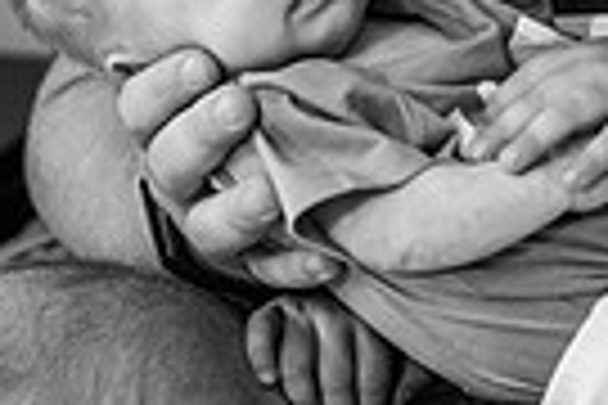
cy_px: 61
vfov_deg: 6.9
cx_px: 558
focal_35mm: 198
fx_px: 3344
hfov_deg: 10.3
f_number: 2.8
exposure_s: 1/250
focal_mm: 46
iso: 1000
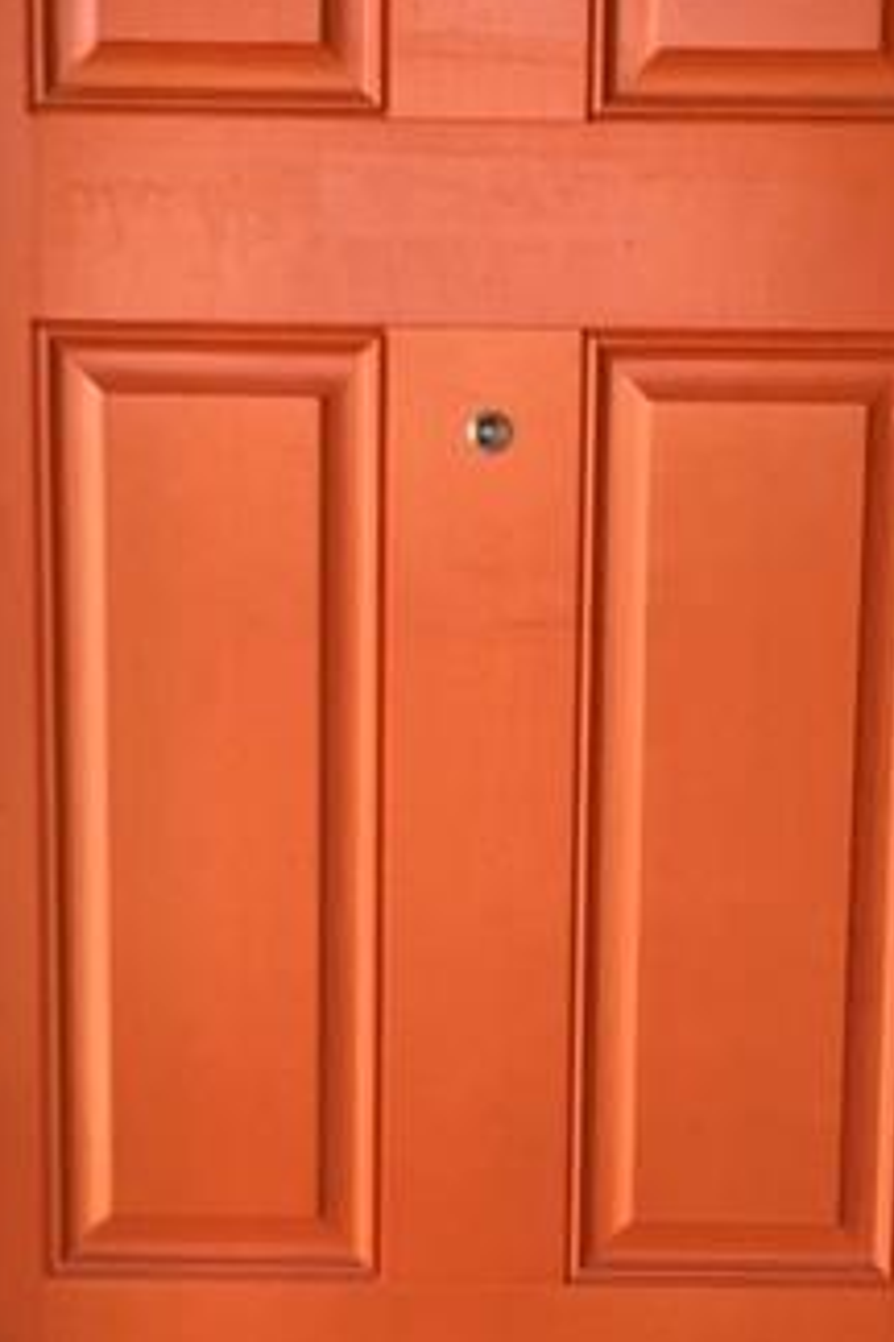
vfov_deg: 19.9
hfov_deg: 13.7
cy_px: 1267
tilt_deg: -8.9
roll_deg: +0.1
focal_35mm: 100
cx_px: 488
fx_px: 3725
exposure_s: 1/124
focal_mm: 4.25
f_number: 1.8
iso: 25
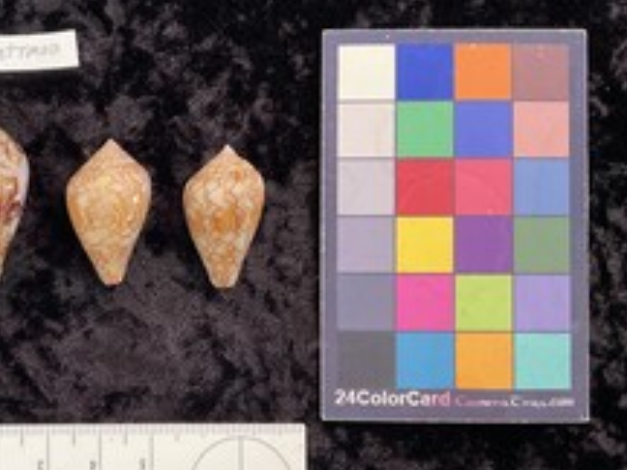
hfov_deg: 39.0
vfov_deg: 30.8
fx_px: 851
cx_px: 134
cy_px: 265
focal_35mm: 47
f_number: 1.8
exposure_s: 1/50
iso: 50
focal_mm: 3
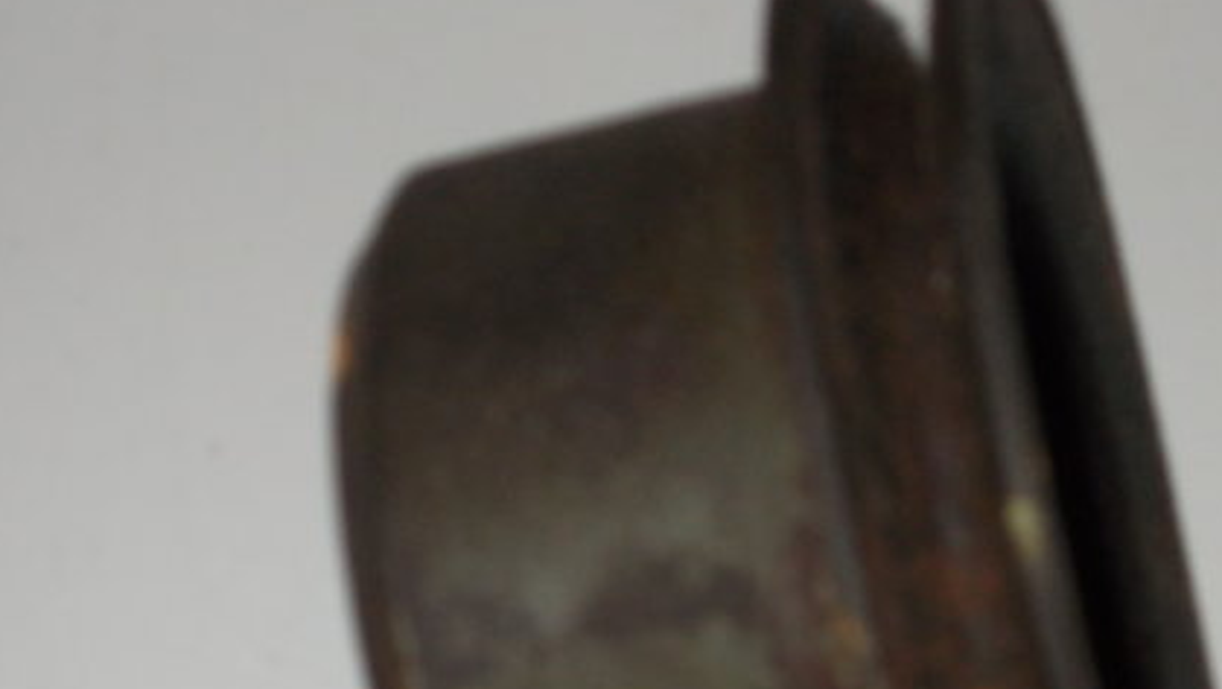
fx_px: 3890
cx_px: 814
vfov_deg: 10.1
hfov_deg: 17.8
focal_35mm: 120
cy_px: 495
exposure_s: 1/60
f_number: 5.3
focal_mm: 11.8
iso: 200
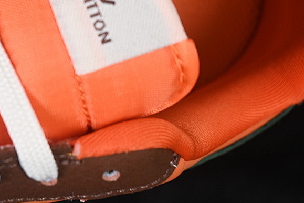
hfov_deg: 14.5
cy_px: 17
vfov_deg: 9.7
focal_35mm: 140
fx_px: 1182
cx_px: 39
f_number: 6.3
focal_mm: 50
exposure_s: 1/60
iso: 160
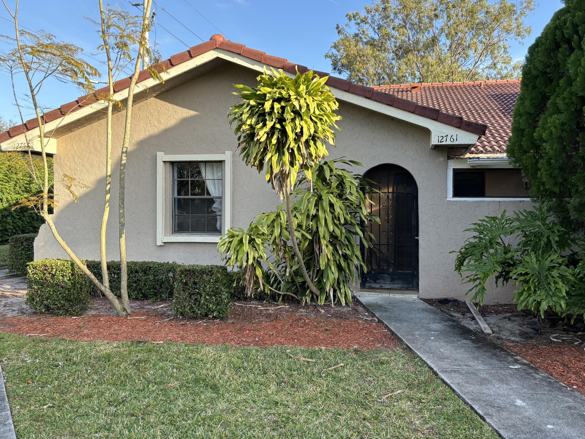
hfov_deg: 59.9
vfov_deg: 46.7
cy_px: 198
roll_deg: -0.5
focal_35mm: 30
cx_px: 316
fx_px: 507
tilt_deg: +1.0
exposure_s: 1/880
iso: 50
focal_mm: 5.96
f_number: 1.6
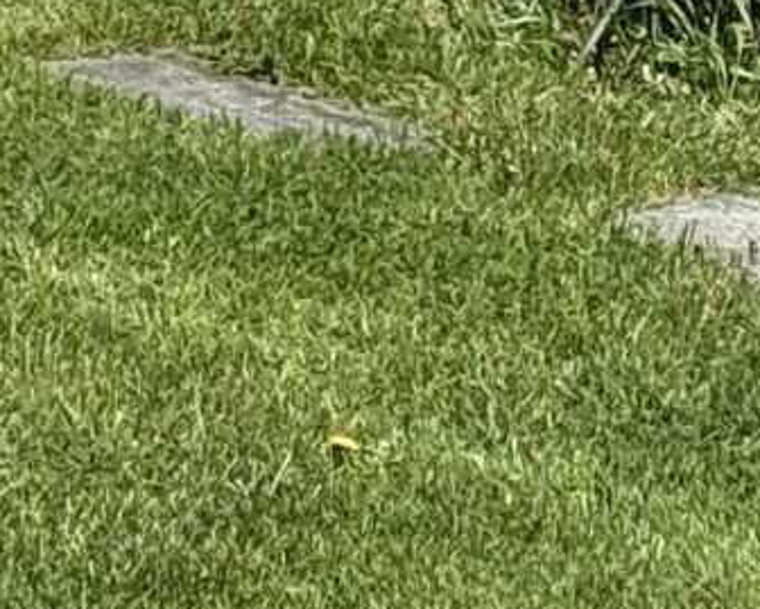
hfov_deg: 5.4
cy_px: -1530
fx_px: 8032
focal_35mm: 357
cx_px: 70
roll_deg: -1.0
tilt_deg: +0.4
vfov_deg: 4.1
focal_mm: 6.76
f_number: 1.78
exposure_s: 1/4587
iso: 80
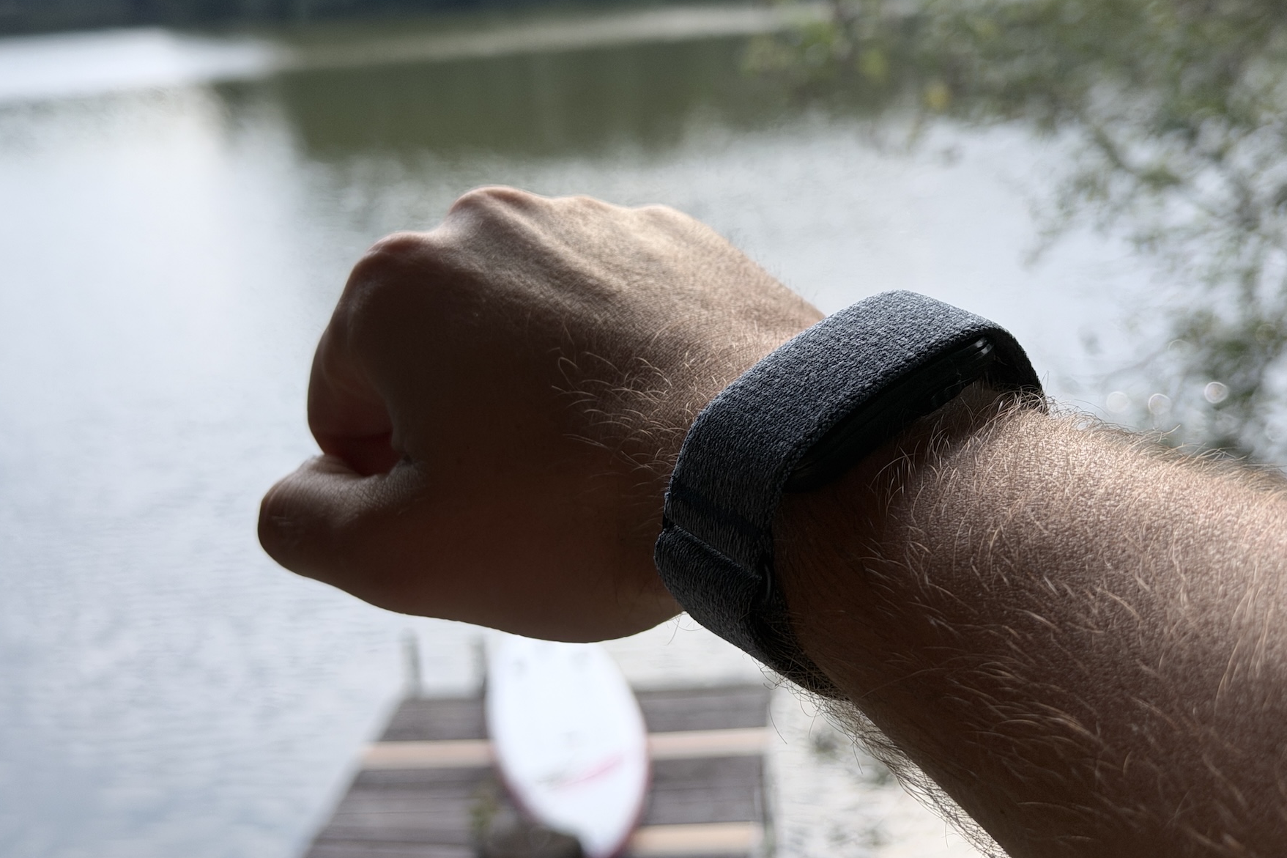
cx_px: 682
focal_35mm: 54
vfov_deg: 25.0
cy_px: 394
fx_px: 1930
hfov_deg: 36.9
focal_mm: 6.76
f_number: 1.78
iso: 64
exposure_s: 1/1353
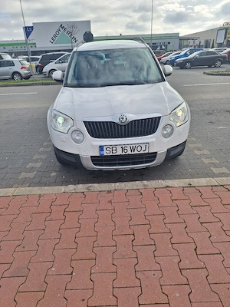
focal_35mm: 23
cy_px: 154
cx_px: 115
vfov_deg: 73.9
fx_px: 204
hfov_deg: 58.9
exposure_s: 1/2500
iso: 40
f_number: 1.8
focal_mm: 5.54
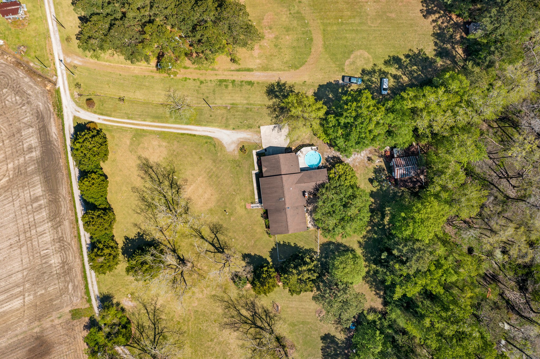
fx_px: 420
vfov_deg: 46.4
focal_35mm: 28
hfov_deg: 65.5
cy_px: 180
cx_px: 270
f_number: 5
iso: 100
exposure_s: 1/500
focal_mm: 10.26
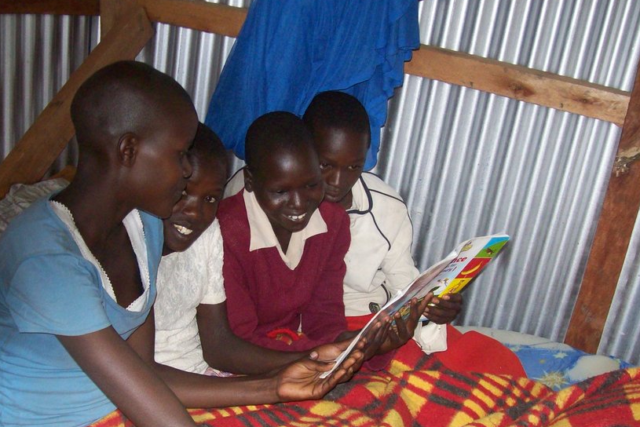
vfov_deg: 28.6
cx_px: 270
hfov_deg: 41.8
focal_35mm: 47
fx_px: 836
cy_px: 265
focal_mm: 6
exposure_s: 1/64
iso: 200
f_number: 2.7
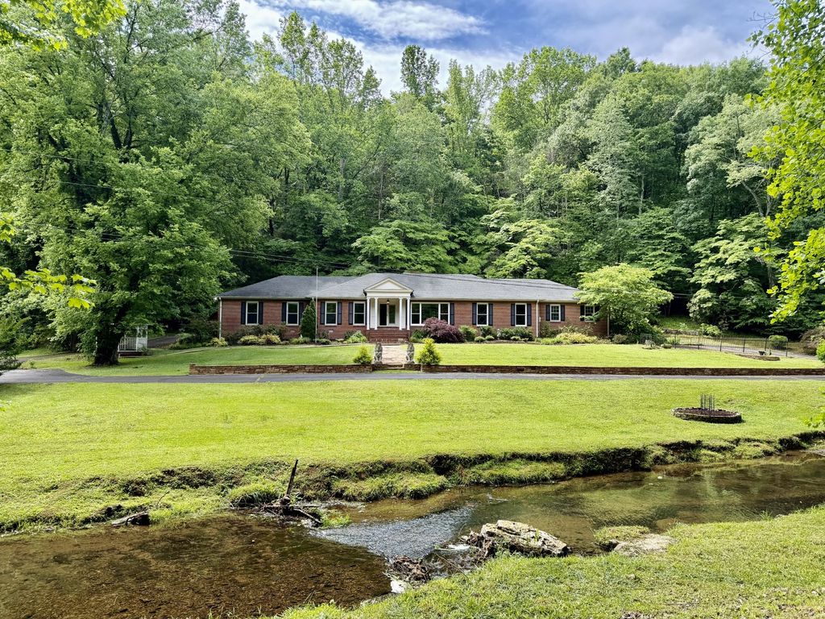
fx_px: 572
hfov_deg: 71.6
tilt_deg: +2.5
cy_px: 310
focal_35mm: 24
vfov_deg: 56.8
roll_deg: -0.2
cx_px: 412
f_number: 1.78
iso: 100
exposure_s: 1/1230
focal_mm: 6.76
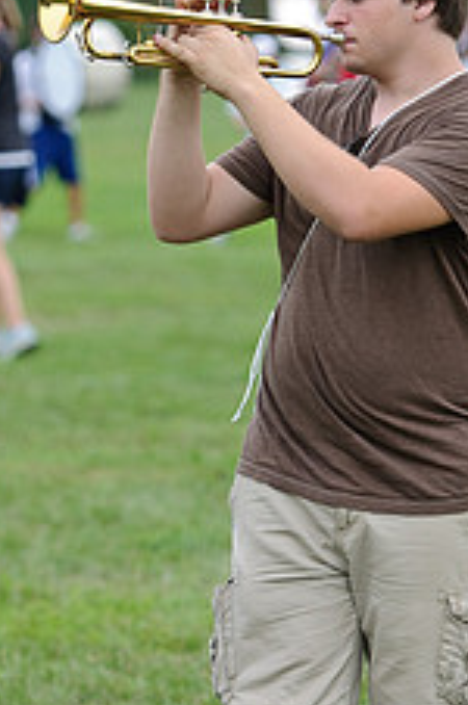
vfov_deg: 6.2
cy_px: 477
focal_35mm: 334
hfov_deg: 4.1
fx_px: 6533
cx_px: 298
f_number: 2.8
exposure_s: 1/500
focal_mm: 112
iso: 200
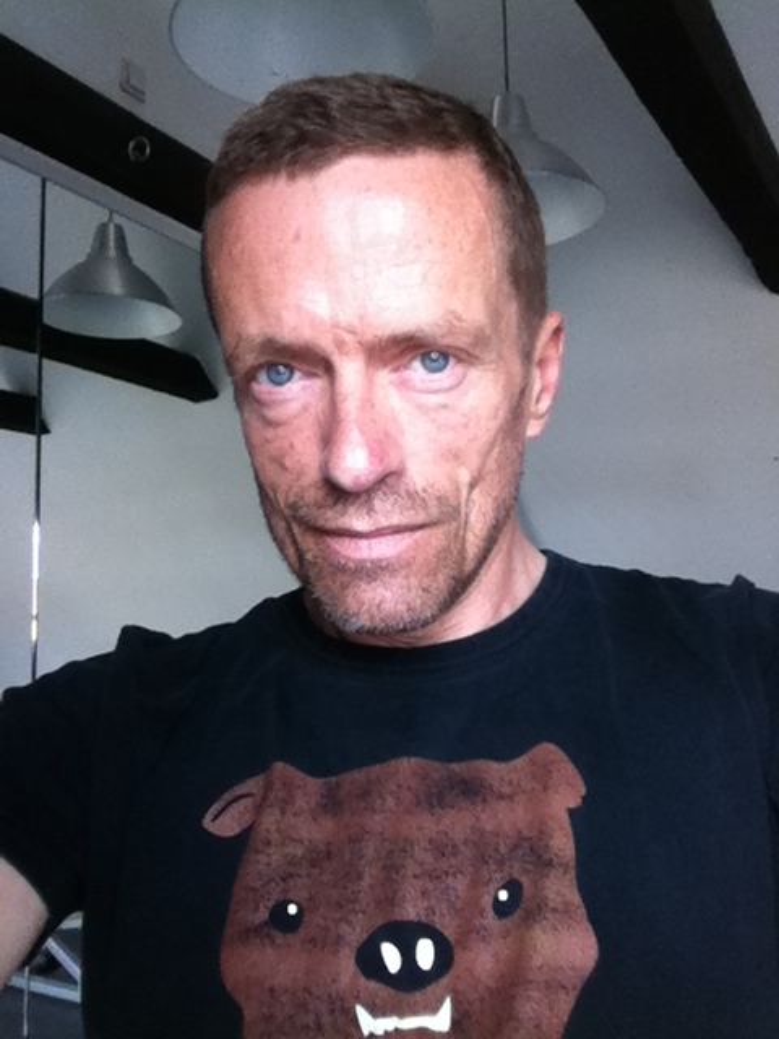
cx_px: 390
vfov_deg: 52.6
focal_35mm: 35
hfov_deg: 40.7
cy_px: 520
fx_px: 1050
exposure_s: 1/40
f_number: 2.4
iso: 160
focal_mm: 3.85
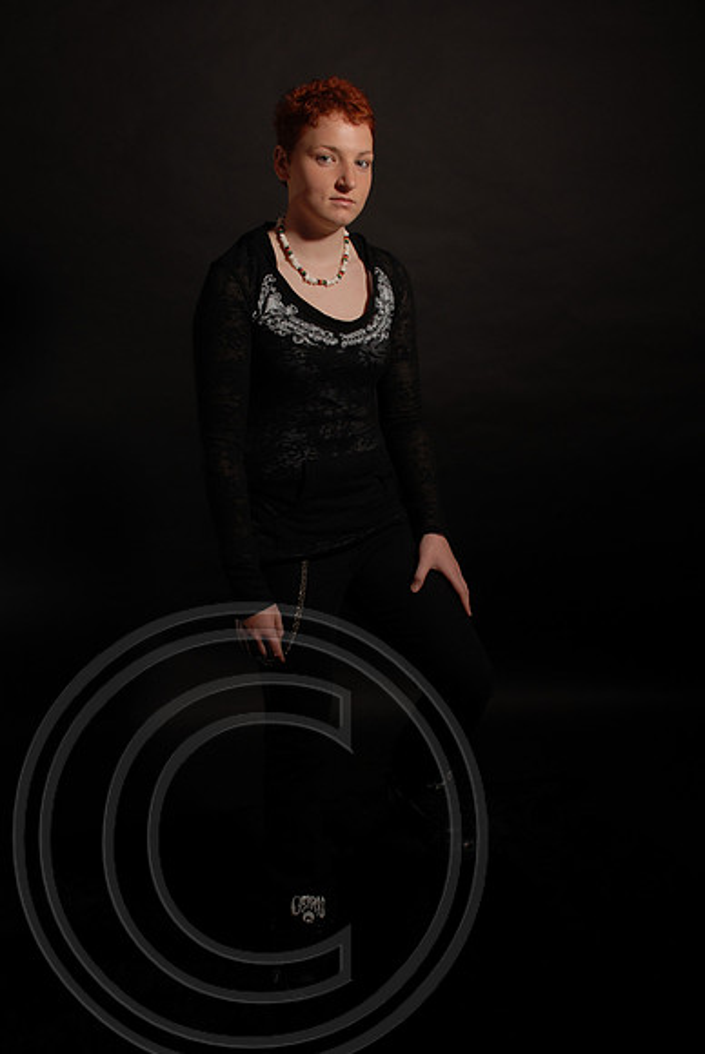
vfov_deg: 46.4
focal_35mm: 42
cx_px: 352
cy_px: 527
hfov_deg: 32.0
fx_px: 1231
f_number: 5.6
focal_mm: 28
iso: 100
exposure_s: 1/125
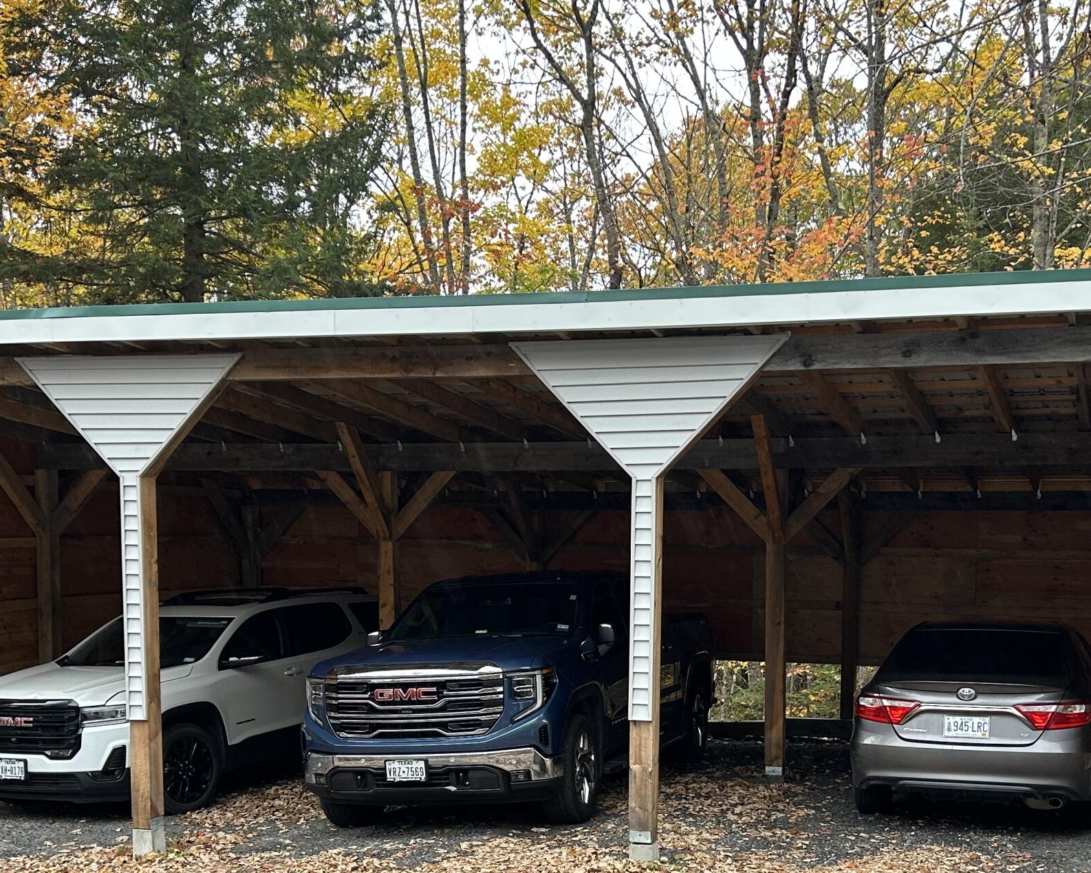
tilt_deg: -5.9
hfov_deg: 38.6
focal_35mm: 48
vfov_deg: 31.0
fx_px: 1550
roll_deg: -0.5
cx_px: 671
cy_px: 638
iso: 80
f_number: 1.5
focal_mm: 5.7
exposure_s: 1/121
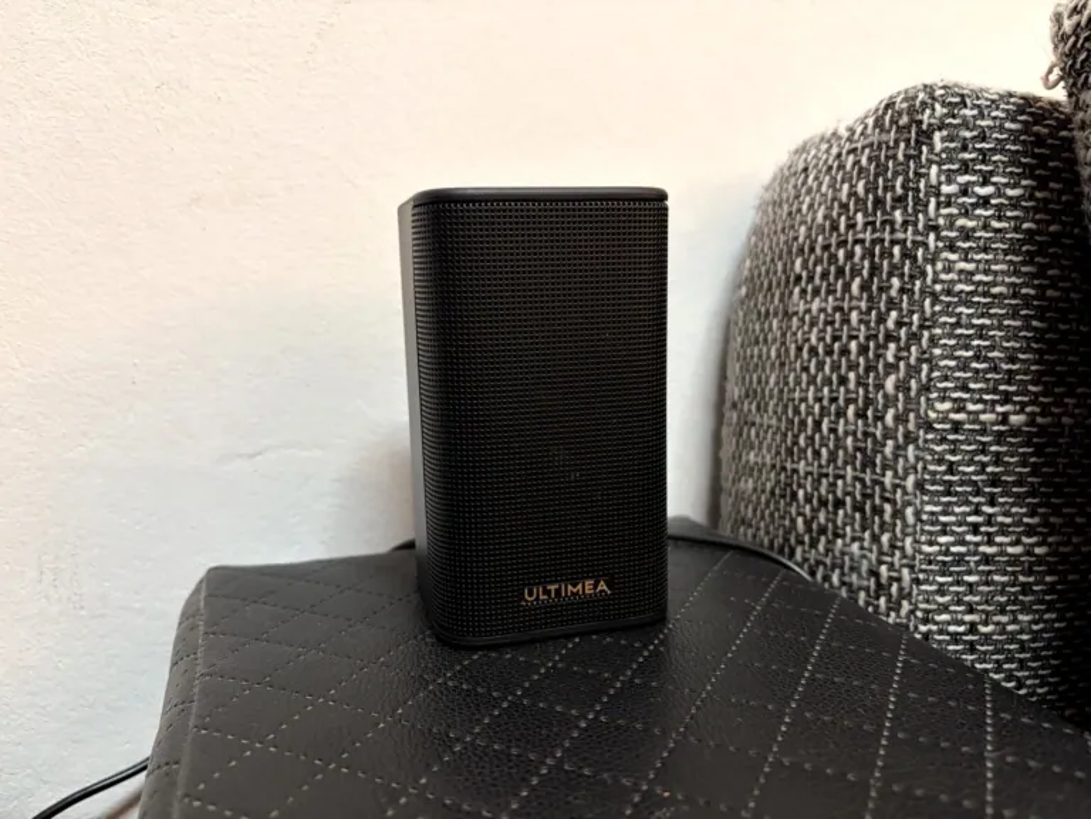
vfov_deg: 53.1
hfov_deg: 67.3
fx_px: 819
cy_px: 410
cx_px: 546
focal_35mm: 26
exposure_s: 1/33
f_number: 1.6
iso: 320
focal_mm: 5.96
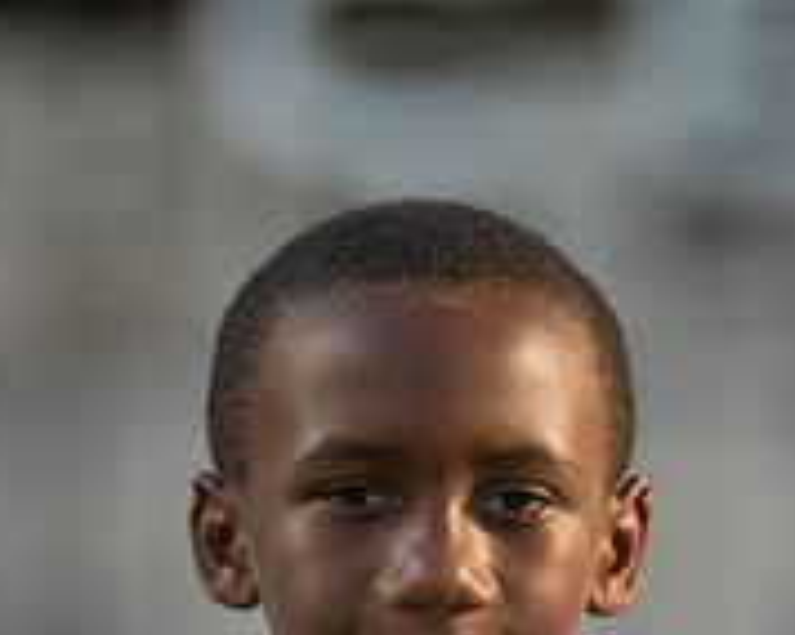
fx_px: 14972
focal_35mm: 637
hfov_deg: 3.0
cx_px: 578
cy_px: 844
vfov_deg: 2.4
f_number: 2.8
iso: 100
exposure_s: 1/640
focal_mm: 173
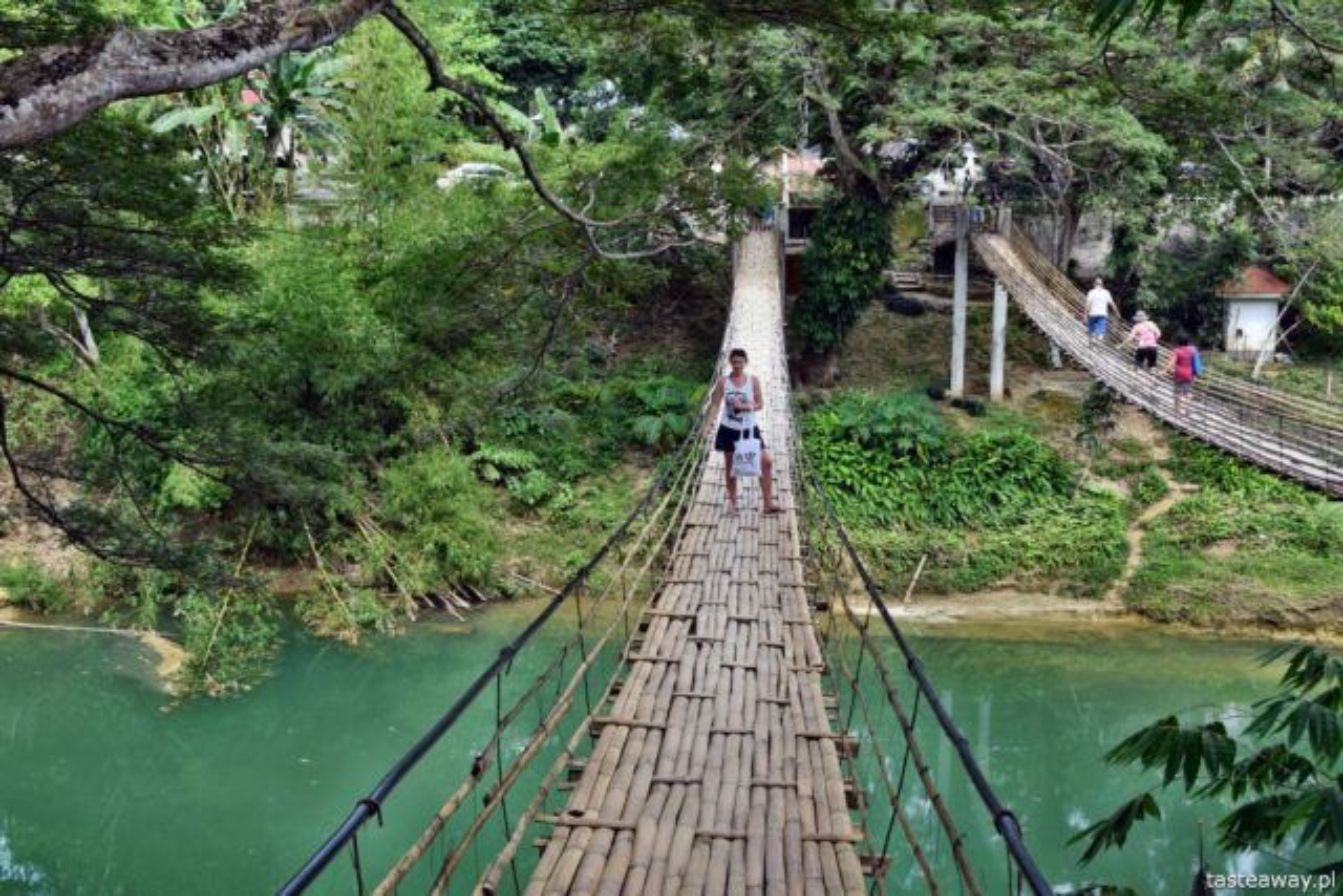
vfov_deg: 30.9
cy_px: 448
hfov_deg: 45.0
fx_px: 1623
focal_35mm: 44
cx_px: 672
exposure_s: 1/250
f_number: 8
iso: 320
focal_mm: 29
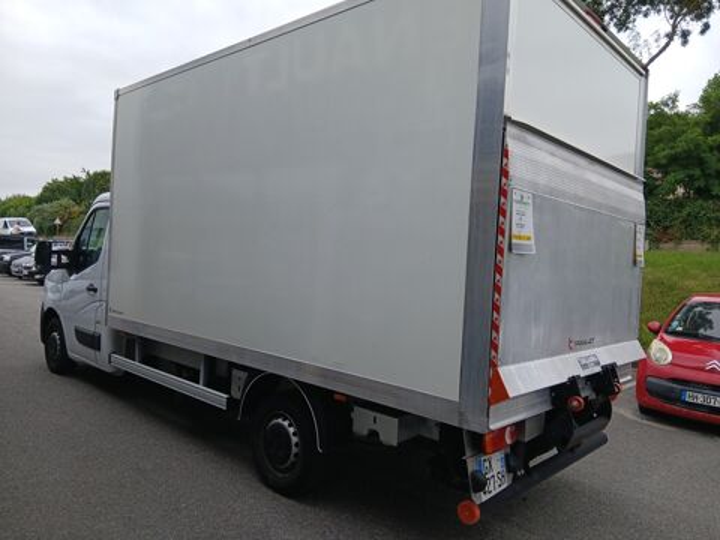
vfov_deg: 53.1
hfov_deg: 67.3
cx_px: 360
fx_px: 541
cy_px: 270
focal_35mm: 26
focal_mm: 3.98
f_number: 1.8
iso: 20
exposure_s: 1/106
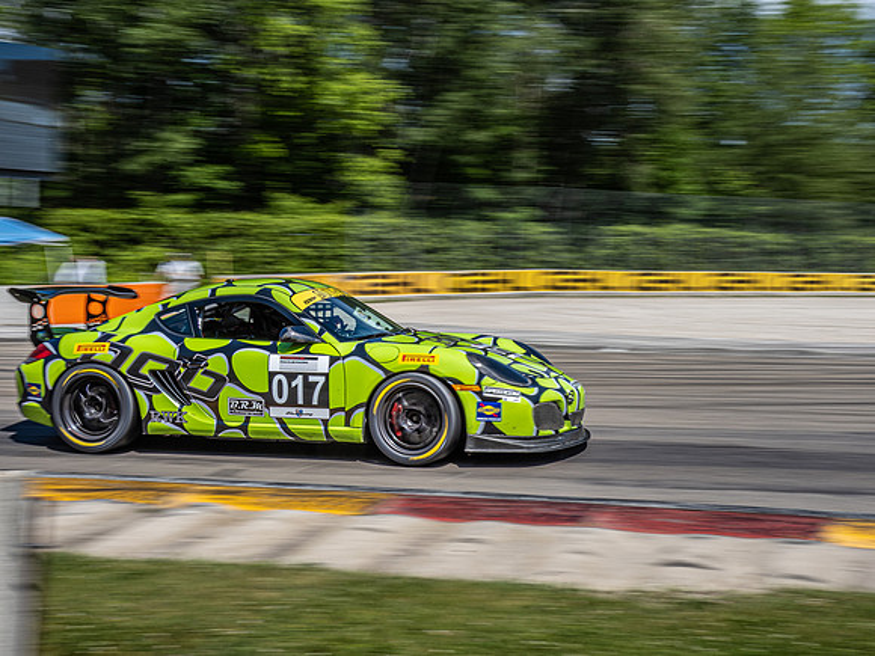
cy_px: 328
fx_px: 1264
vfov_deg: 29.1
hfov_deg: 38.2
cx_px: 438
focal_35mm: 50
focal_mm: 25
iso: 64
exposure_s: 1/125
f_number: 13
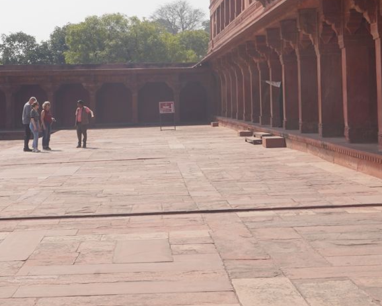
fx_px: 882
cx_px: 118
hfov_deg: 24.3
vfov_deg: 19.4
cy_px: 40
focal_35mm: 78
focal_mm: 24
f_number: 18
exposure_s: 1/100
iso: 100
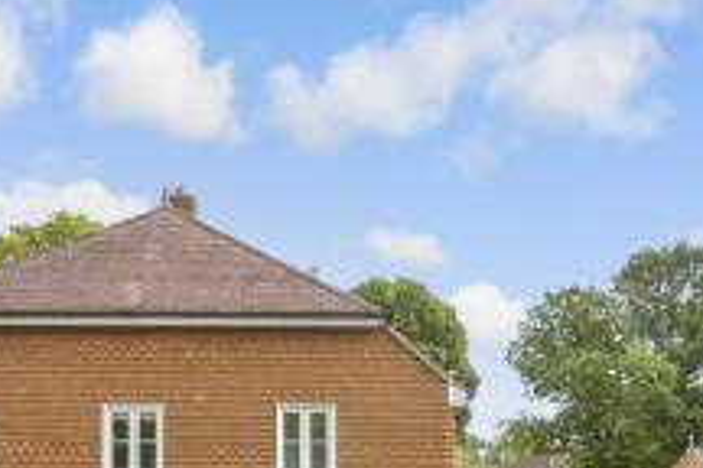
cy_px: 489
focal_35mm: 33
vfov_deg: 35.4
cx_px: 278
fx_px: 644
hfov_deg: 56.7
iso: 160
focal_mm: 10
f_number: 11
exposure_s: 1/20
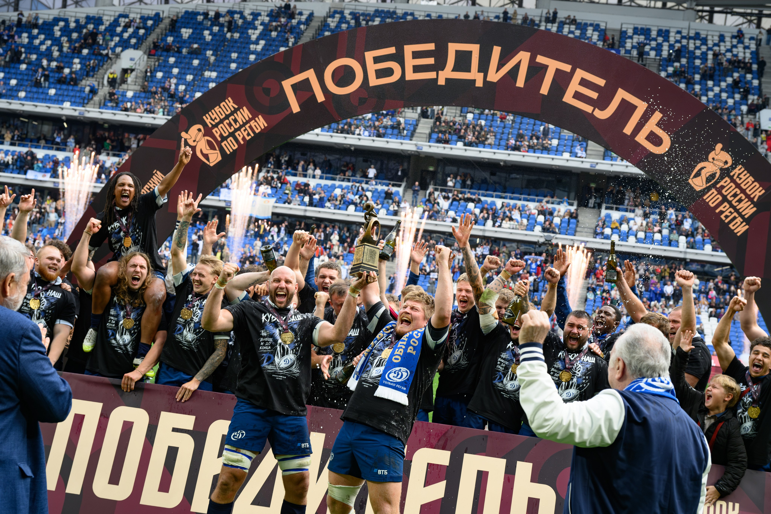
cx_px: 386
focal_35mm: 78
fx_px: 1670
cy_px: 257
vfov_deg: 17.5
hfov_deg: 26.0
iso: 800
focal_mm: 78
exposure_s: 1/640
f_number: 5.6
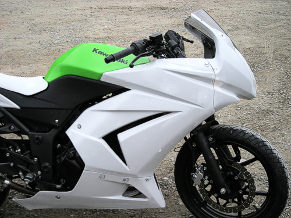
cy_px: 109
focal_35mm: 54
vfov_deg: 27.0
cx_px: 146
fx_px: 454
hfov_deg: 35.5
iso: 50
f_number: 3.3
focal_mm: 8.8
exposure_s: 1/94
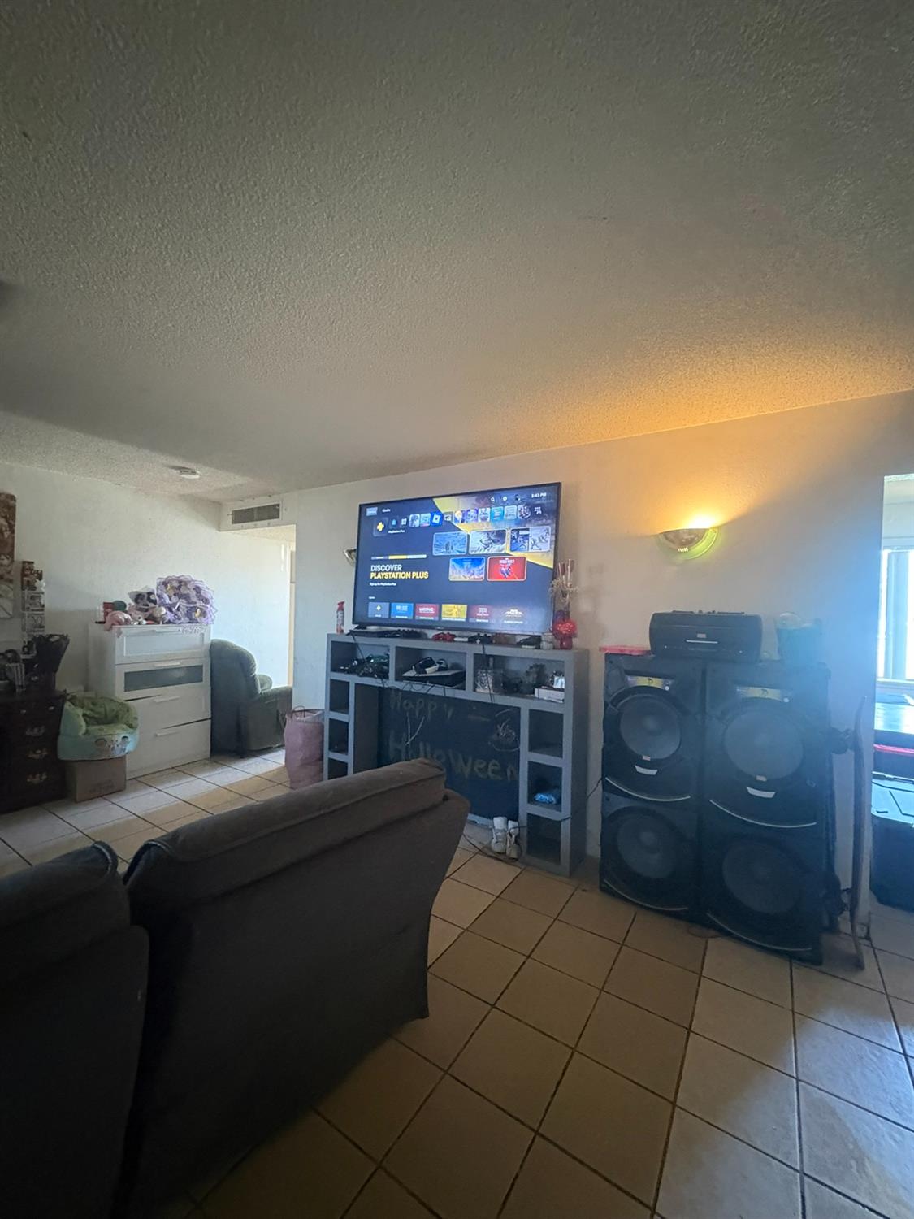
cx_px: 457
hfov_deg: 85.7
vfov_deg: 102.1
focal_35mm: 14
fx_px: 493
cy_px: 610
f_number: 2.2
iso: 1000
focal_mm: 2.22
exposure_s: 1/40
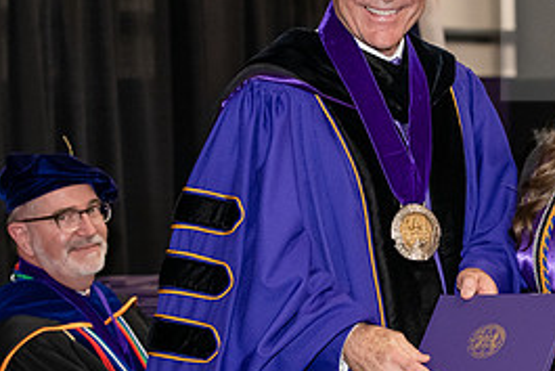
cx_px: 438
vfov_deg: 9.0
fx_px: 2360
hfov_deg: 13.4
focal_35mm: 153
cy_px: 179
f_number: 5
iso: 2500
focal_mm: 70
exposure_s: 1/200
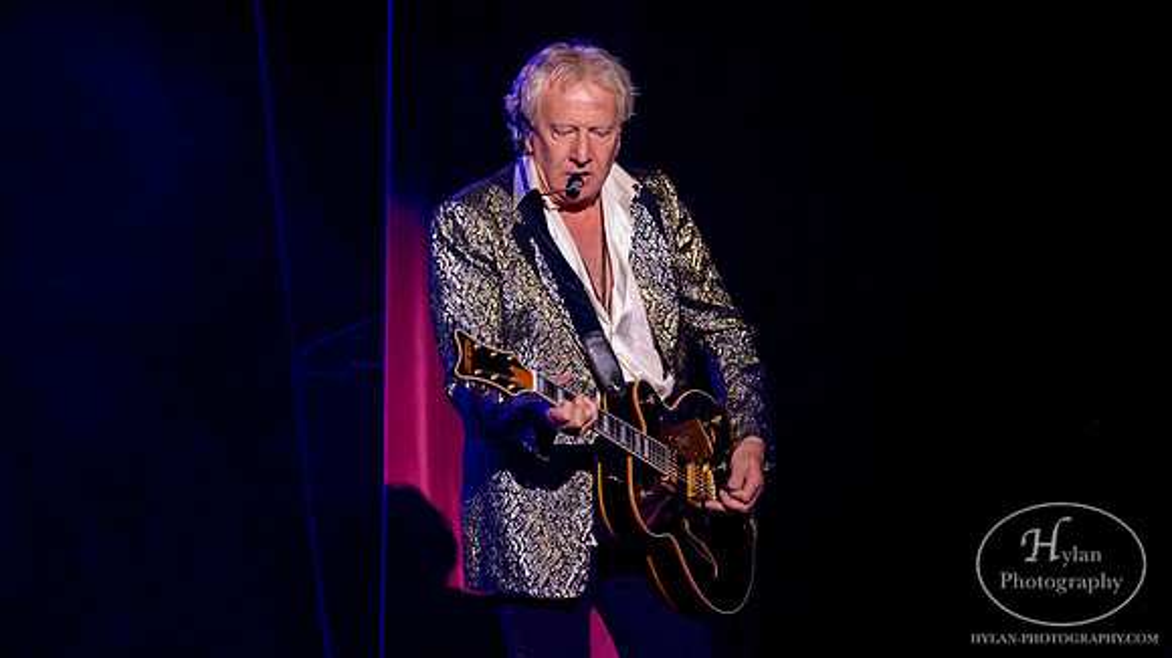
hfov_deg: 4.0
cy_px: 447
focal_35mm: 544
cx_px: 533
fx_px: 16911
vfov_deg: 2.2
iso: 2500
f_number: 4
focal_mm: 300
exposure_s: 1/200
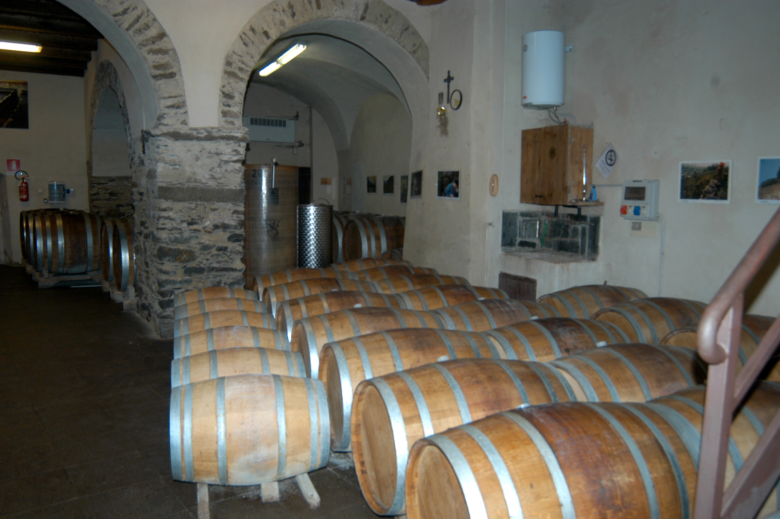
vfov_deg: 47.8
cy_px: 260
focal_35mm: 27
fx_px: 584
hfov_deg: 67.4
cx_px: 390
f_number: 5
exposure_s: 1/60
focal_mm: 18
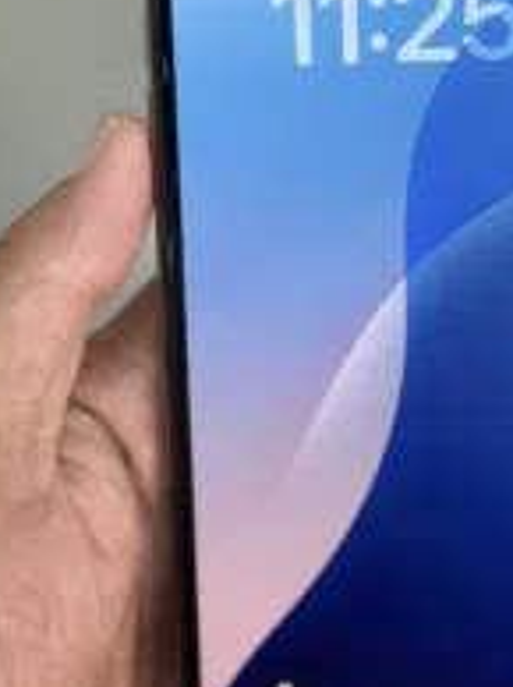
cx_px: 371
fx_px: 1961
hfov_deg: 14.9
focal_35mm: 99
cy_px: 312
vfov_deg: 19.9
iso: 64
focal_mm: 6.76
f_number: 1.78
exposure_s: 1/172
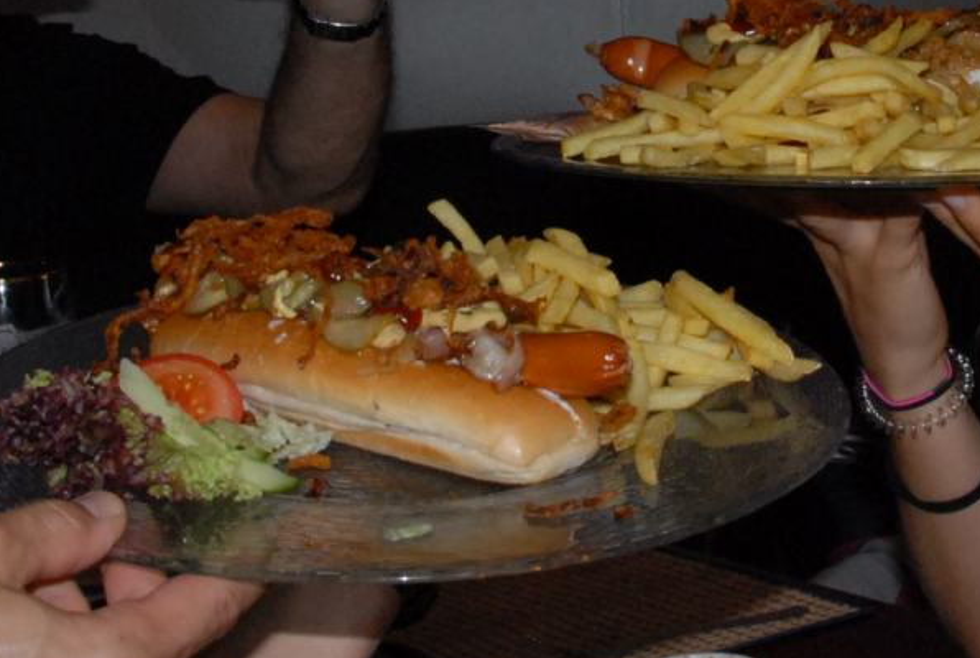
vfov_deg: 15.0
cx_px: 696
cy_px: 31
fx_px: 2455
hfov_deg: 22.4
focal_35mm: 90
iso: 640
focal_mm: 20
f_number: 11
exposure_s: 1/60
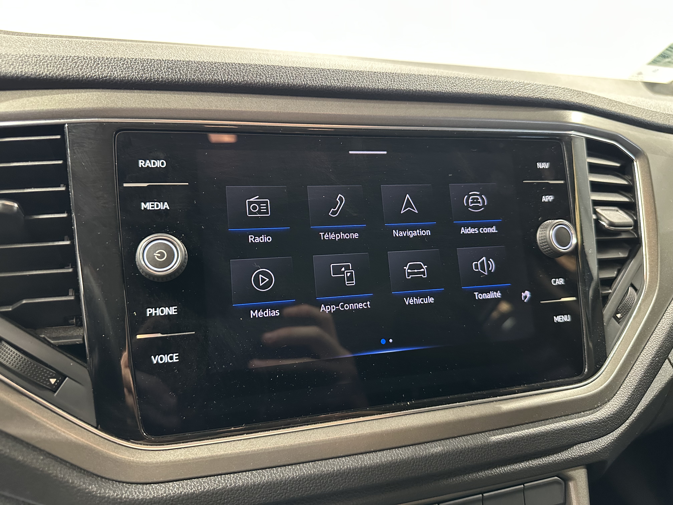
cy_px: 252
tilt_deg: -17.4
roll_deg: -3.1
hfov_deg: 71.6
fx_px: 467
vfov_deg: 56.8
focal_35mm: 24
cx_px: 336
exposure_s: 1/50
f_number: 1.78
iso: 640
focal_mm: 6.86
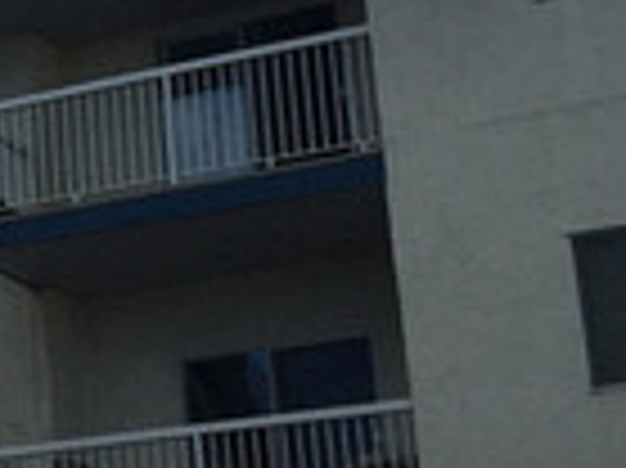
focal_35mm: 143
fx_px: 2584
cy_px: -14
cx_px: -561
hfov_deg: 12.4
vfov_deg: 10.3
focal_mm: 4.15
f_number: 2.2
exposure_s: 1/3597
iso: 32
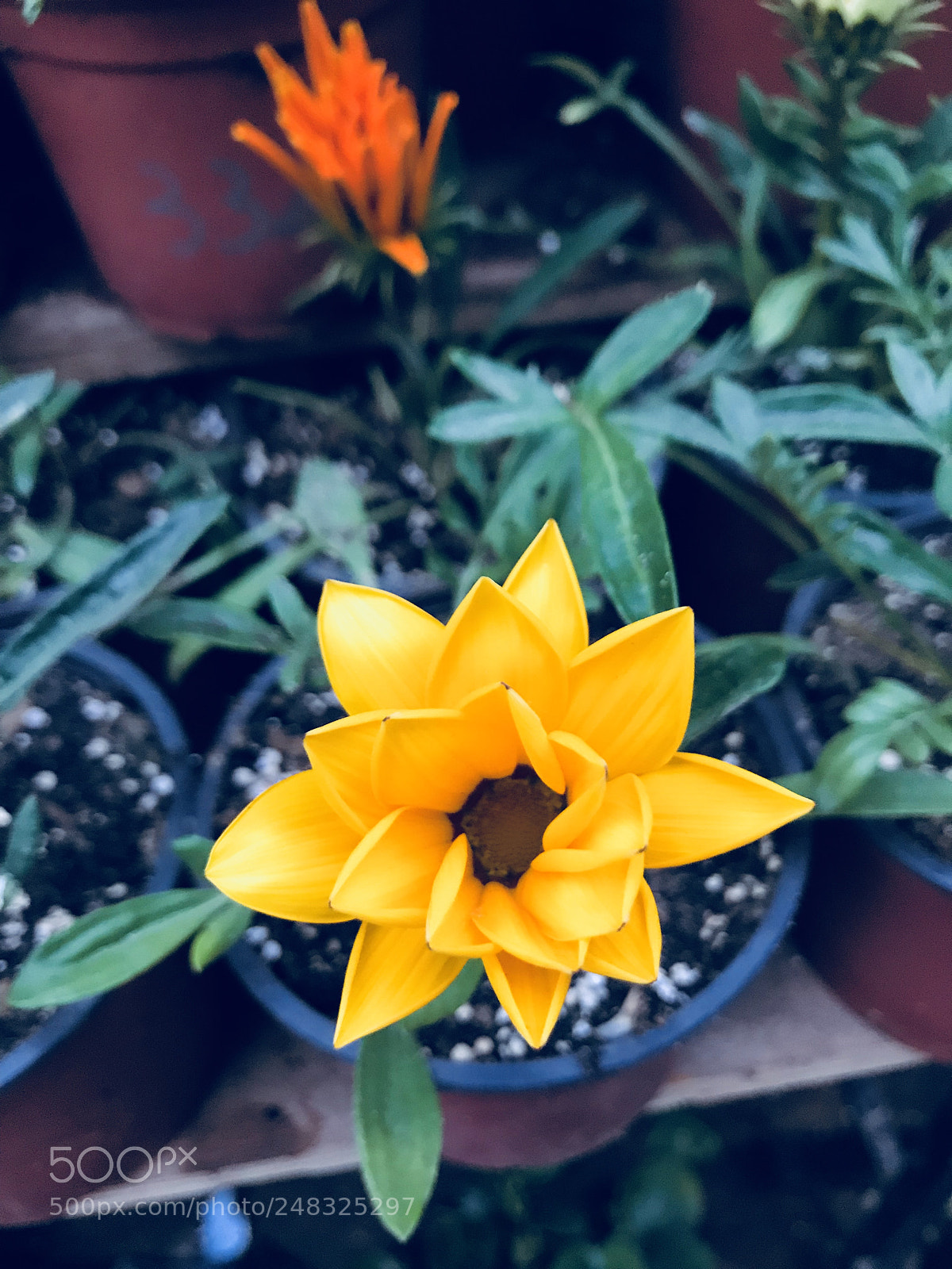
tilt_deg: -44.4
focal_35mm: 28
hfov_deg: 49.7
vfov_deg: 63.4
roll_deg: +1.8
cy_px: 634
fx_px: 1027
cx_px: 476
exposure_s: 1/17
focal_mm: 3.99
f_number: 1.8
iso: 100
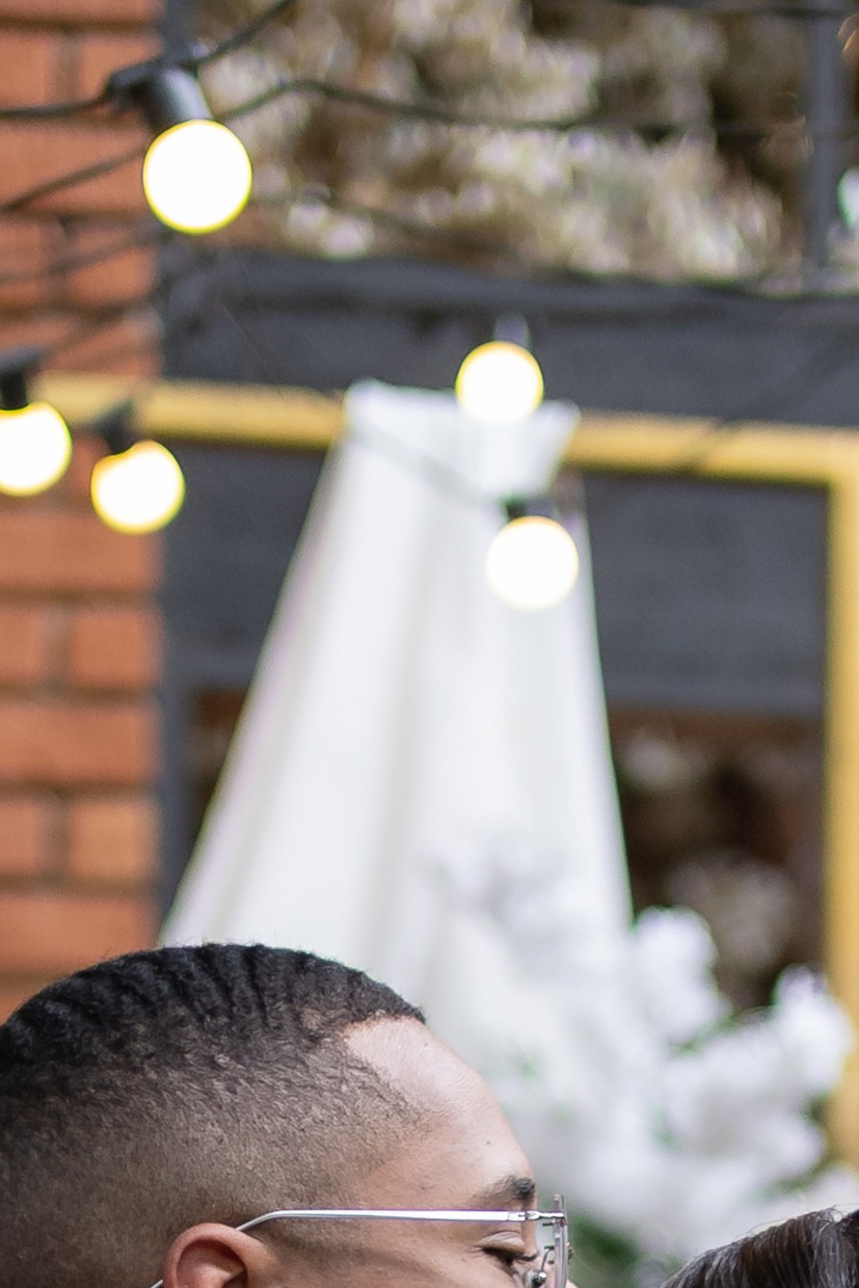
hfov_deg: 8.5
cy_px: 1913
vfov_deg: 12.2
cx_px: 489
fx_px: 5760
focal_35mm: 161
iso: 640
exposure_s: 1/2000
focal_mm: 35
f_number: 1.4
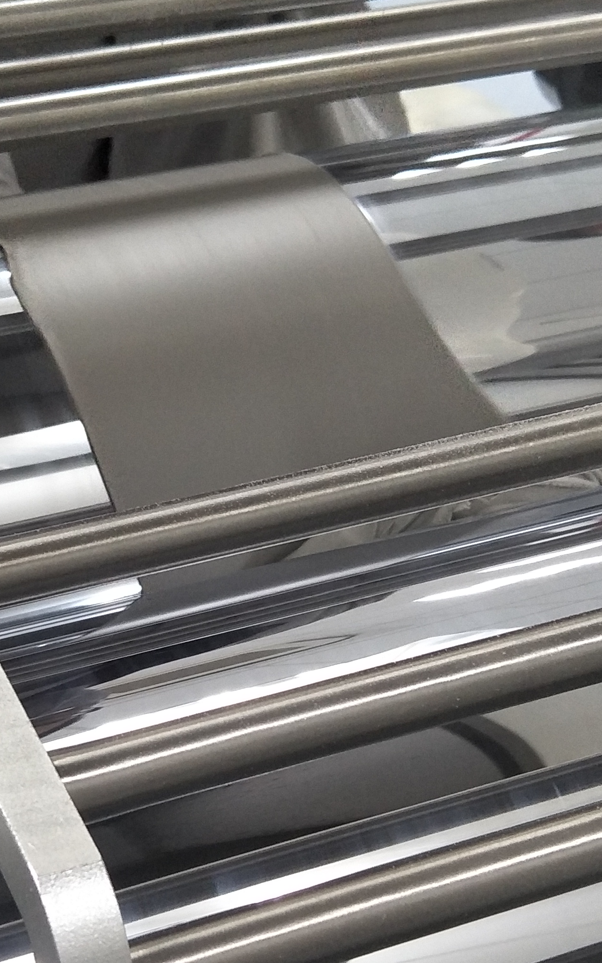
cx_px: 131
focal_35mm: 58
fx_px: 1523
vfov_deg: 34.8
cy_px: 626
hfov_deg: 22.1
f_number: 1.7
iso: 232
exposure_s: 1/33
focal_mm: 4.1
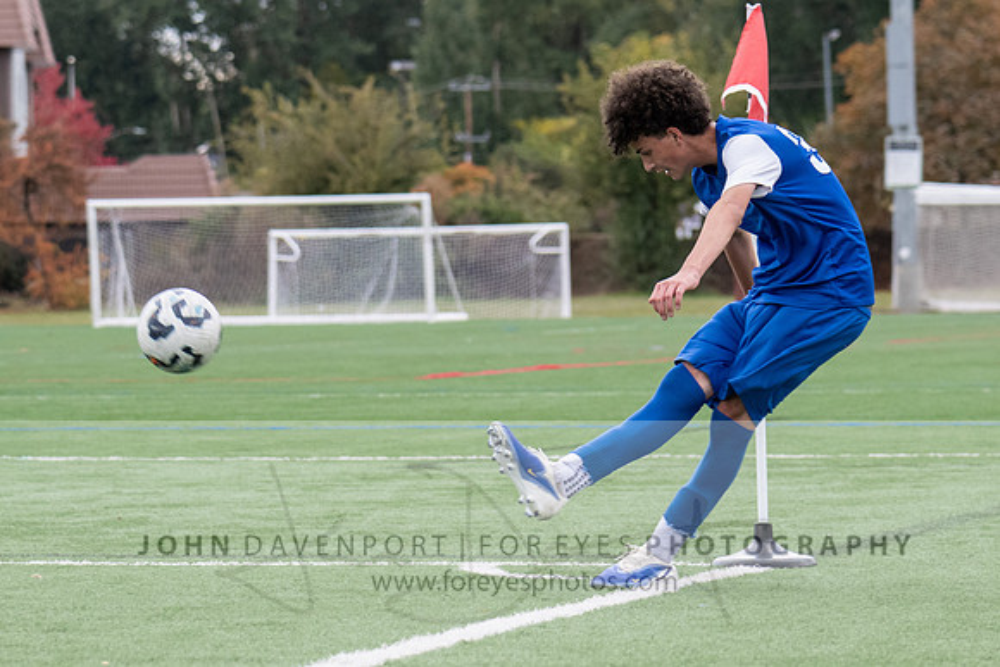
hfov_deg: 10.1
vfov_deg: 6.7
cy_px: 217
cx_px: 603
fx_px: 5682
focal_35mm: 204
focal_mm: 116
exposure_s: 1/1000
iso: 1600
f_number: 5
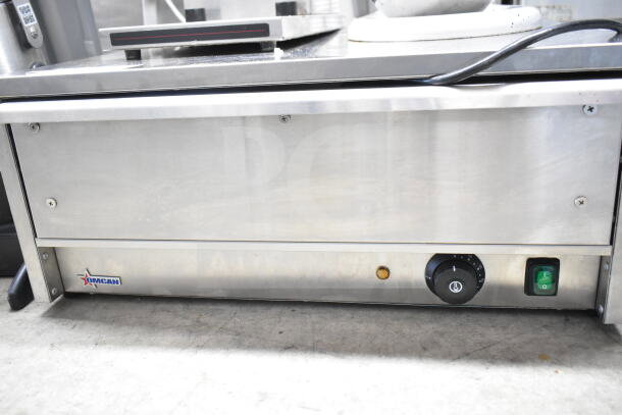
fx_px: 570
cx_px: 311
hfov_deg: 57.2
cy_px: 208
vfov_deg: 40.0
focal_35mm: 33
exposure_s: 1/30
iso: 4000
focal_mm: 22
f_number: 3.8
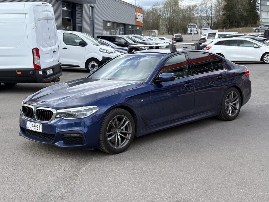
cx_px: 134
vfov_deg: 28.0
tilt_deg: -8.5
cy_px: 101
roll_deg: +0.5
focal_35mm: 52
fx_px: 404
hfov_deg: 36.8
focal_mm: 5.96
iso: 40
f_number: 1.6
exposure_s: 1/1117
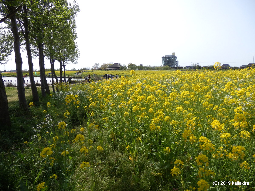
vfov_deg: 54.9
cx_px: 128
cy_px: 96
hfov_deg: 69.4
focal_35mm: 25
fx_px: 184
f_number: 8.7
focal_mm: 4.5
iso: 80
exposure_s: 1/160
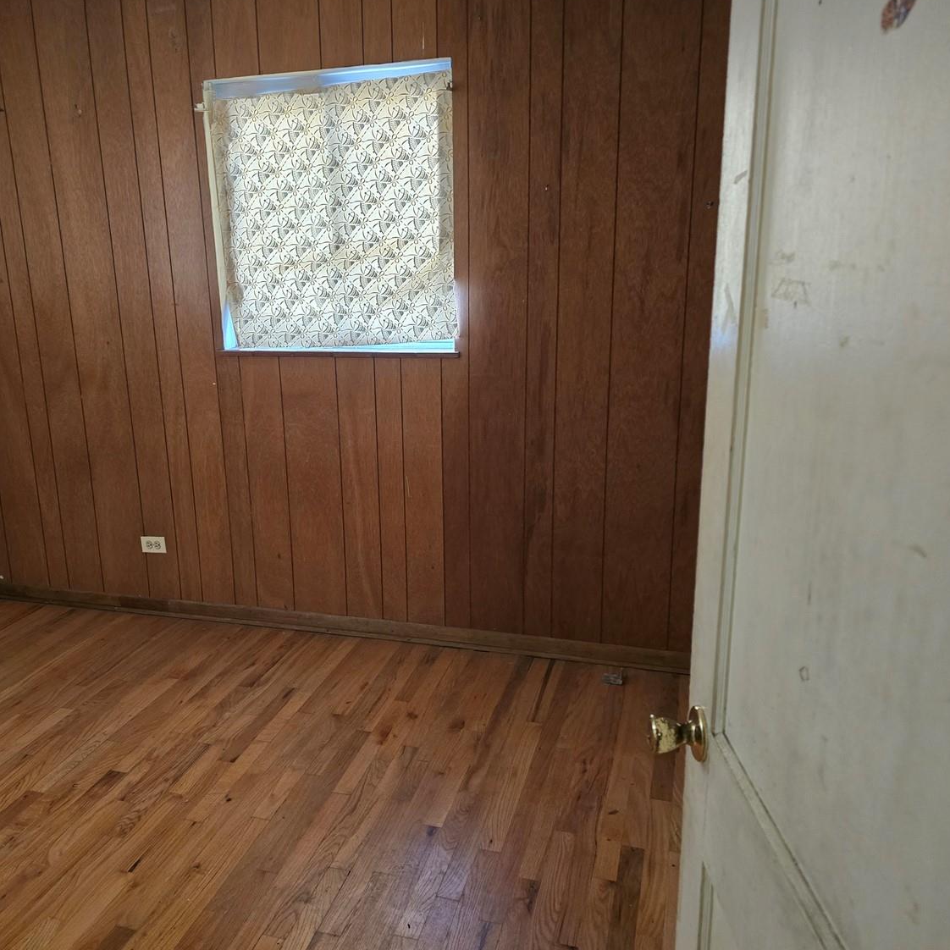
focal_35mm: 29
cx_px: 378
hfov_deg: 55.2
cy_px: 496
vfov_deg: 55.6
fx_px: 900
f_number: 1.7
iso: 1000
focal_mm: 6.3
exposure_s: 1/60
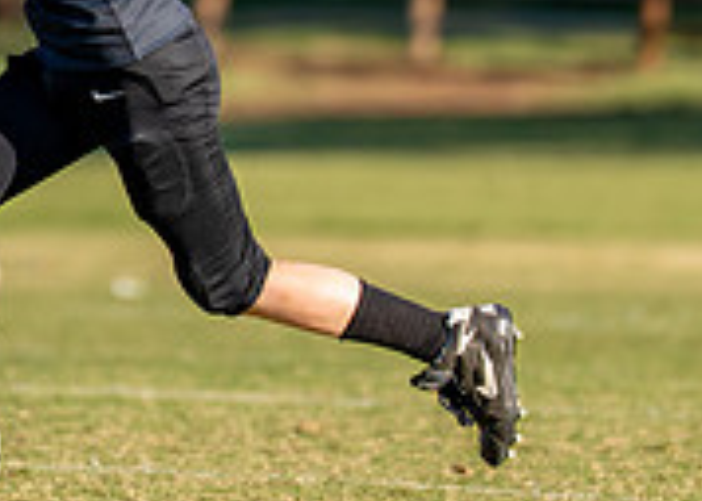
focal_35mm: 917
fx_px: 18276
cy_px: -31
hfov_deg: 2.2
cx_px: -38
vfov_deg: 1.6
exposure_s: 1/2500
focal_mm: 200
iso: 160
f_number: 2.8
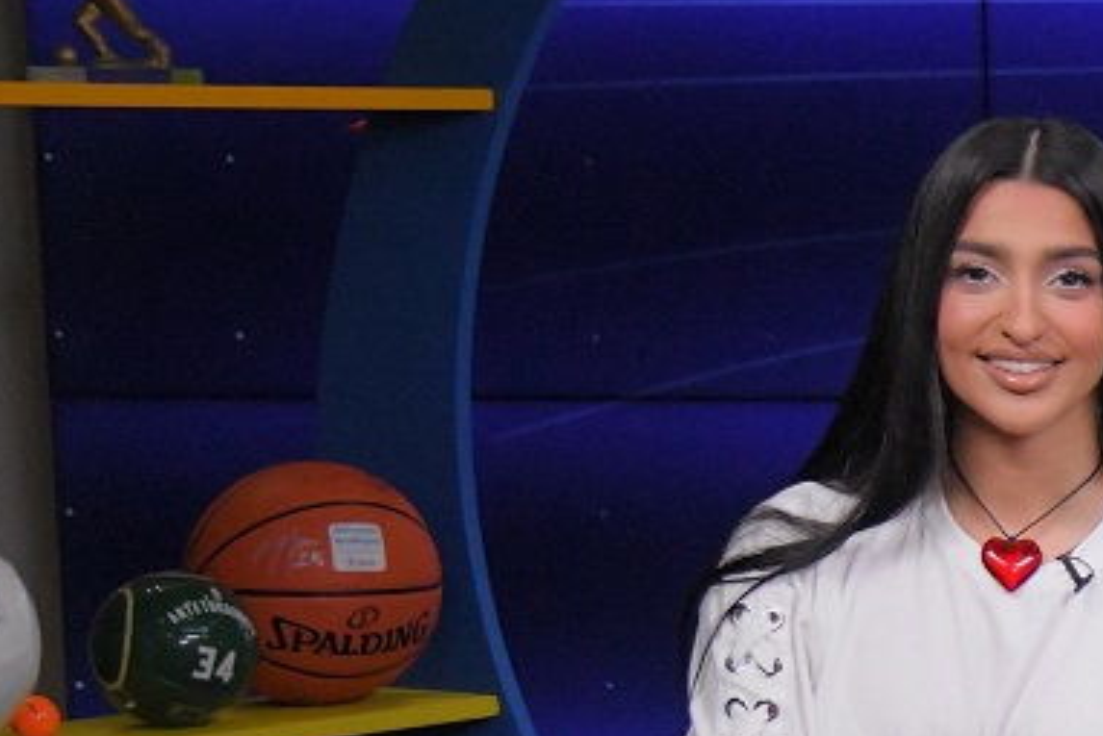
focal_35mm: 157
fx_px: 4812
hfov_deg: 12.1
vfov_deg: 8.7
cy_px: 762
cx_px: 1914
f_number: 4
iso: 5000
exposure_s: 1/640
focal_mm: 40
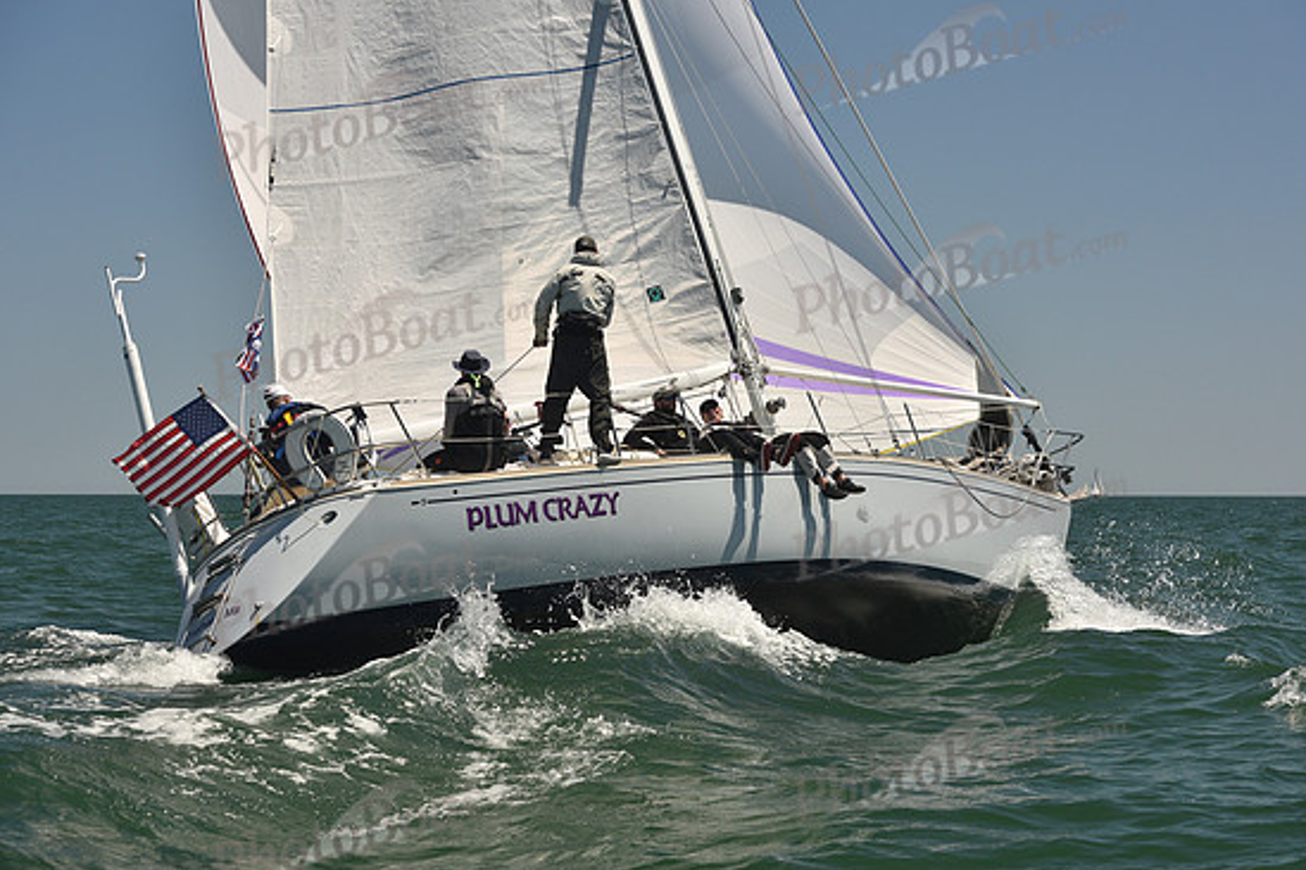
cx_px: 671
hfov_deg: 27.3
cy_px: 429
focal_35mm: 74
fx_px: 2684
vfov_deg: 18.4
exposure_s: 1/800
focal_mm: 70
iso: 250
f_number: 6.3
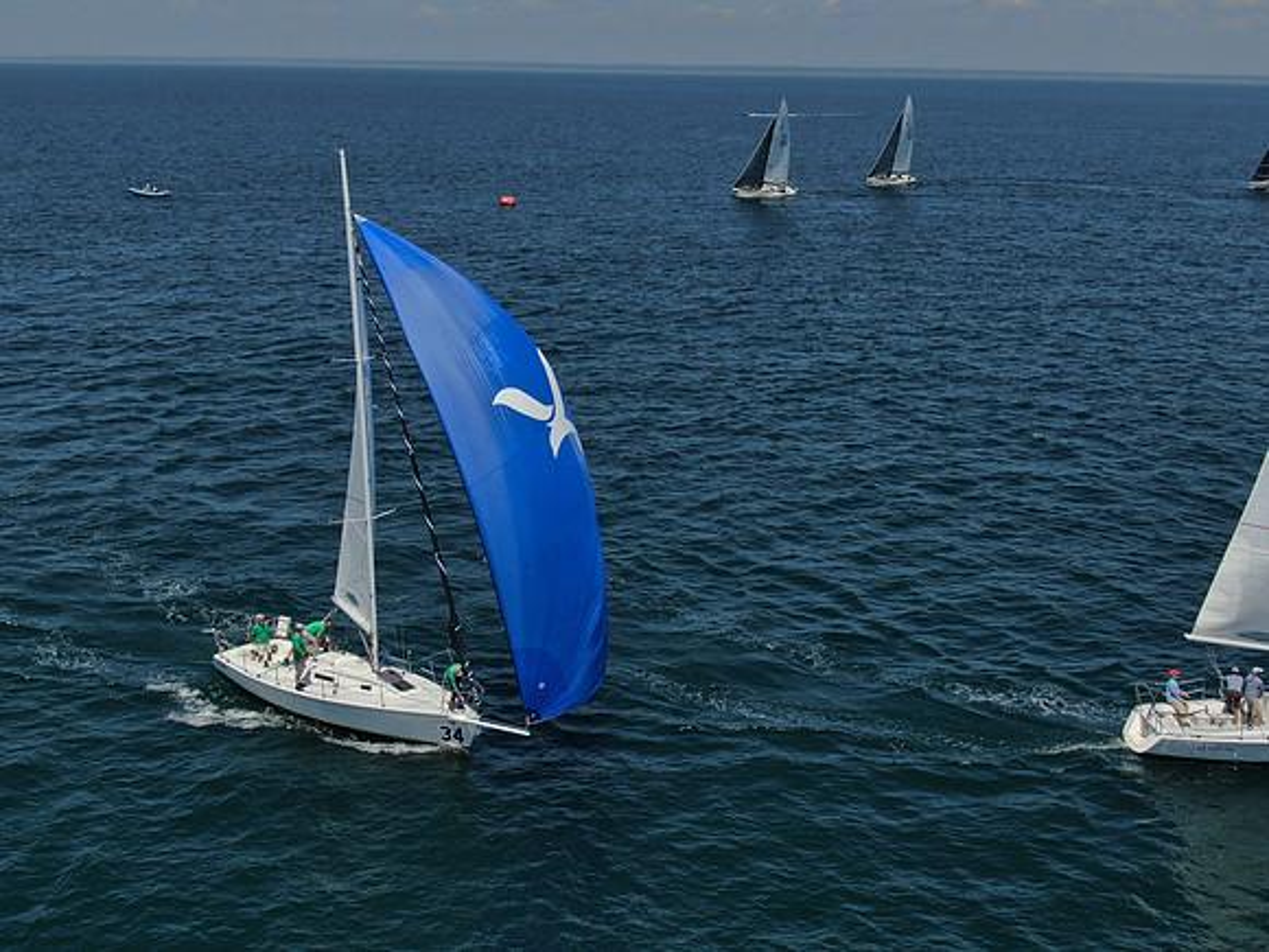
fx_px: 1760
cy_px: 476
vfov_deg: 30.3
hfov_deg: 39.7
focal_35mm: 48
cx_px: 634
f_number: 3.8
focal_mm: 8.6
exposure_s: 1/1600
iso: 100
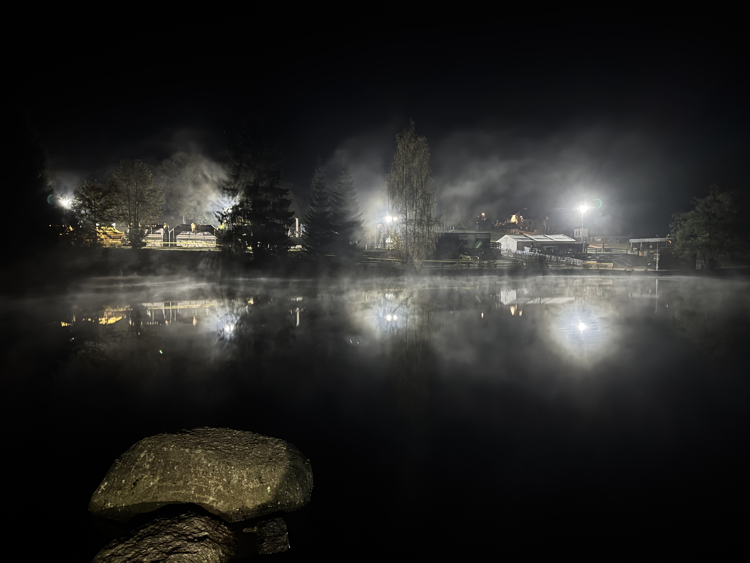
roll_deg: -0.1
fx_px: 520
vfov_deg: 56.8
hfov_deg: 71.6
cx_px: 375
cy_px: 282
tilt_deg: -1.7
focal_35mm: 24
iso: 800
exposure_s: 1/10
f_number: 1.78
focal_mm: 6.76
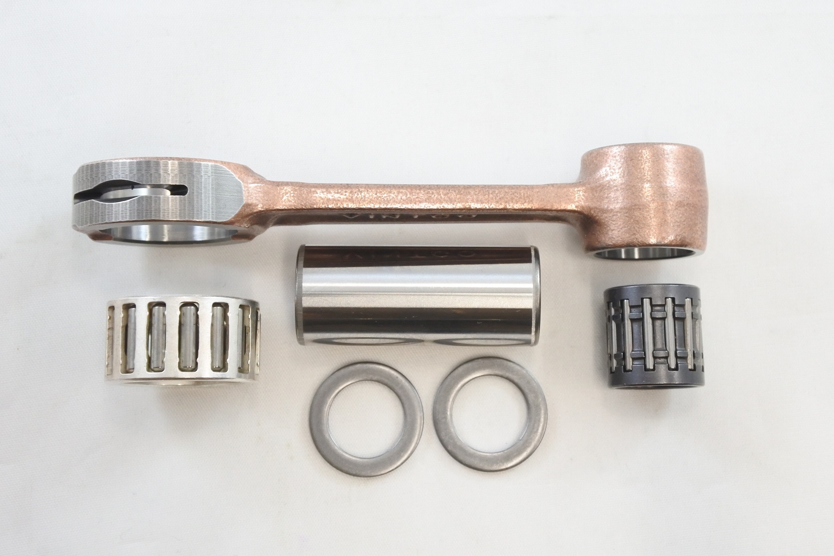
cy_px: 278
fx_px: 1228
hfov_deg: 37.5
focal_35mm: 53
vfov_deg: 25.5
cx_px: 417
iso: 720
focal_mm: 19.7
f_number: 4.5
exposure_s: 1/125
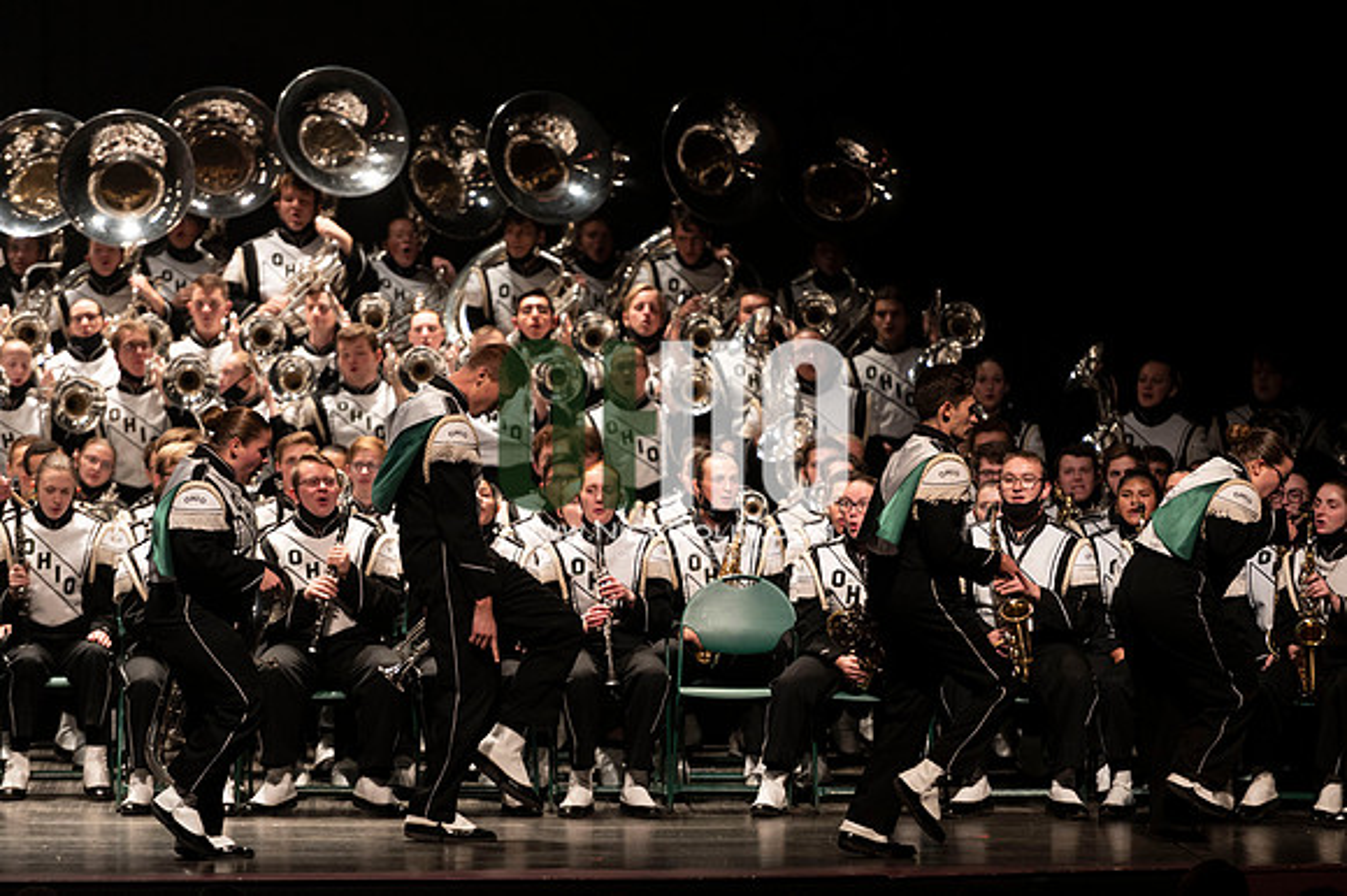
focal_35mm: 200
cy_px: 448
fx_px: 7479
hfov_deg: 10.3
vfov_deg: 6.9
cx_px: 674
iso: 2500
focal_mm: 200
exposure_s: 1/500
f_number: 2.8
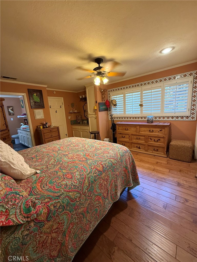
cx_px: 98
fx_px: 106
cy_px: 131
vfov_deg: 102.1
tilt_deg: -10.9
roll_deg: +3.6
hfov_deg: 85.7
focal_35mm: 14
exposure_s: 1/60
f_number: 2.2
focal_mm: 2.22
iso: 320
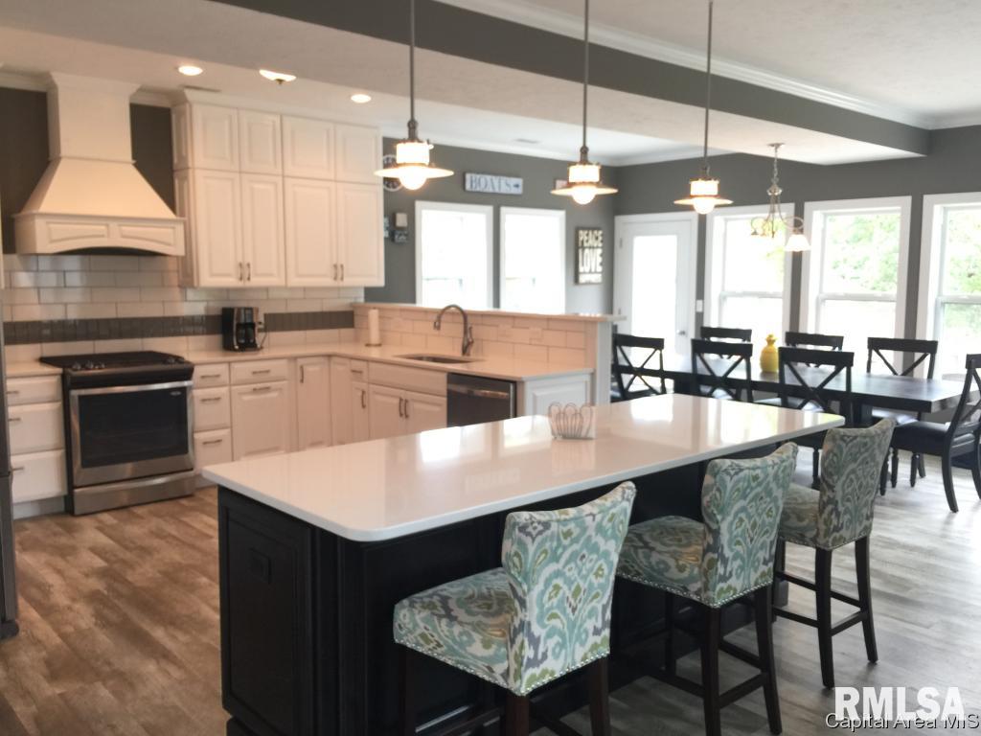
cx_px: 490
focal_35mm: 29
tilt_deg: -6.2
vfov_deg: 48.2
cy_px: 368
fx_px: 822
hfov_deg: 61.7
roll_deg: -0.8
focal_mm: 4.15
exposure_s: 1/30
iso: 50
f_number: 2.2
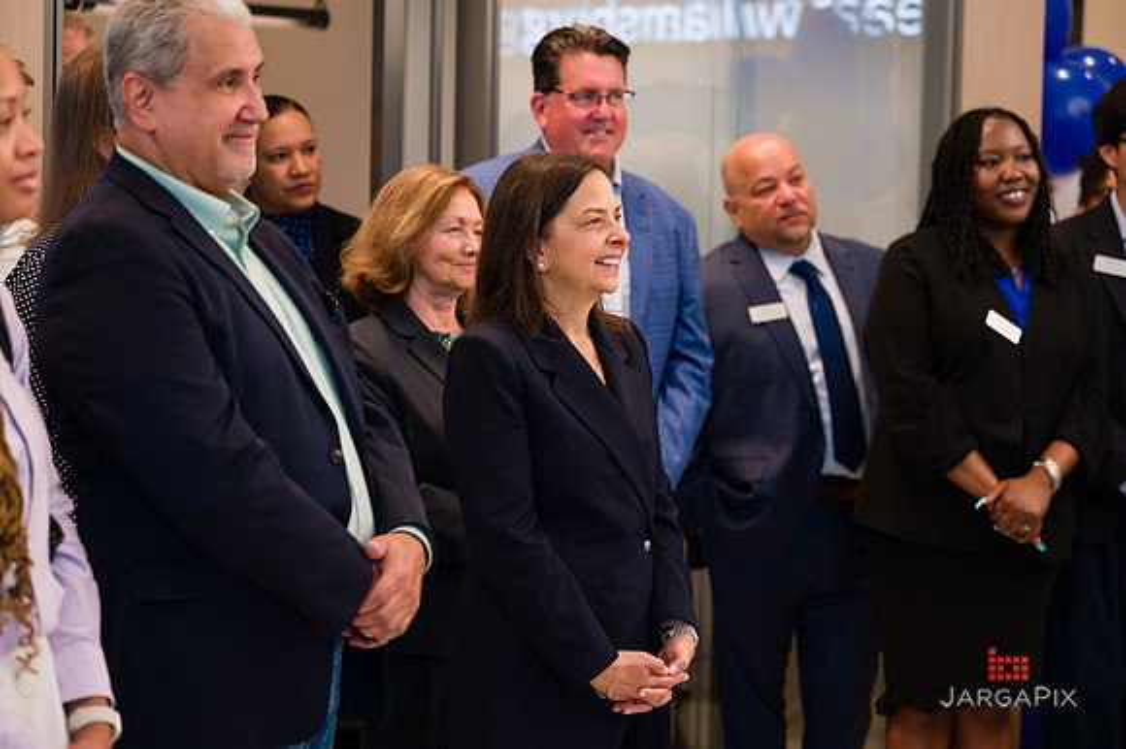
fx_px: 2795
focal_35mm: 89
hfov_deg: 22.8
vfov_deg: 15.3
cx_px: 563
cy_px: 374
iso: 400
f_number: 3.2
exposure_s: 1/200
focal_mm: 88
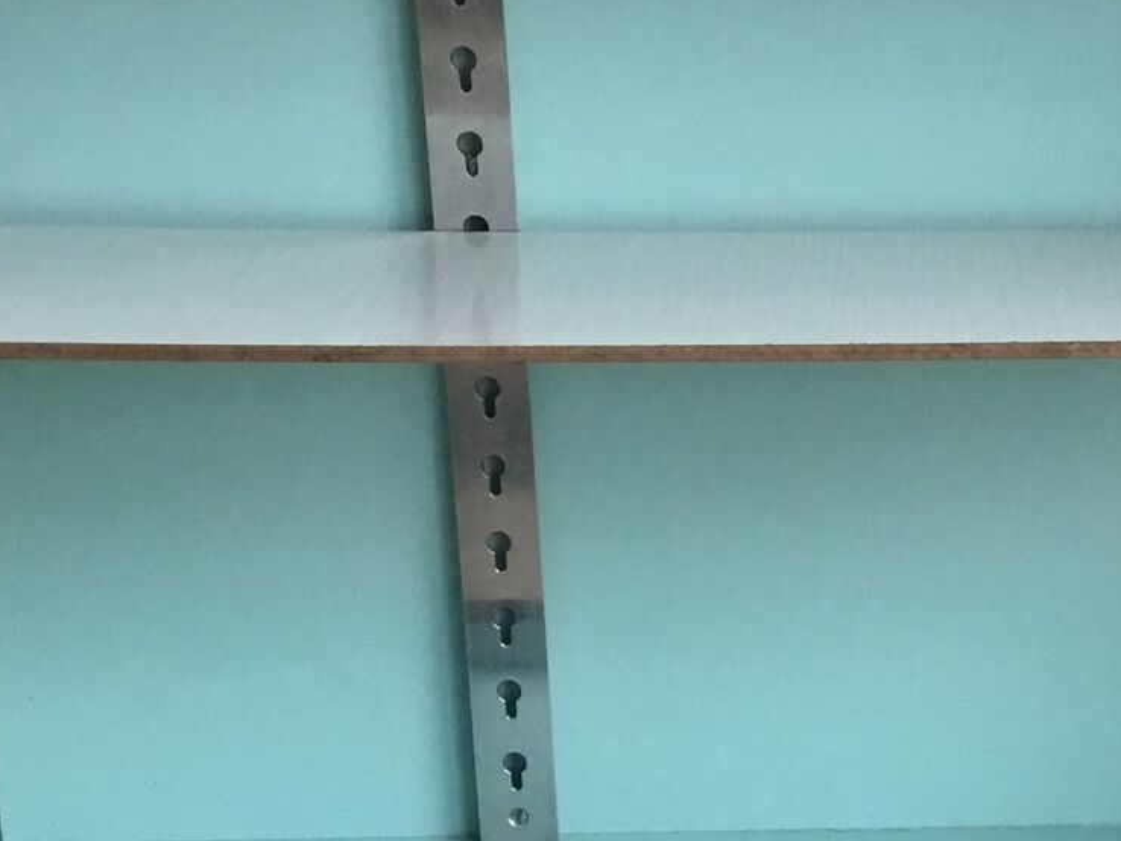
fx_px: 2721
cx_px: 995
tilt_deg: -22.9
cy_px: 427
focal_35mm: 84
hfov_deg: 22.7
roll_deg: +1.1
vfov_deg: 17.6
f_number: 2.4
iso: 125
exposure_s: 1/33
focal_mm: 3.3
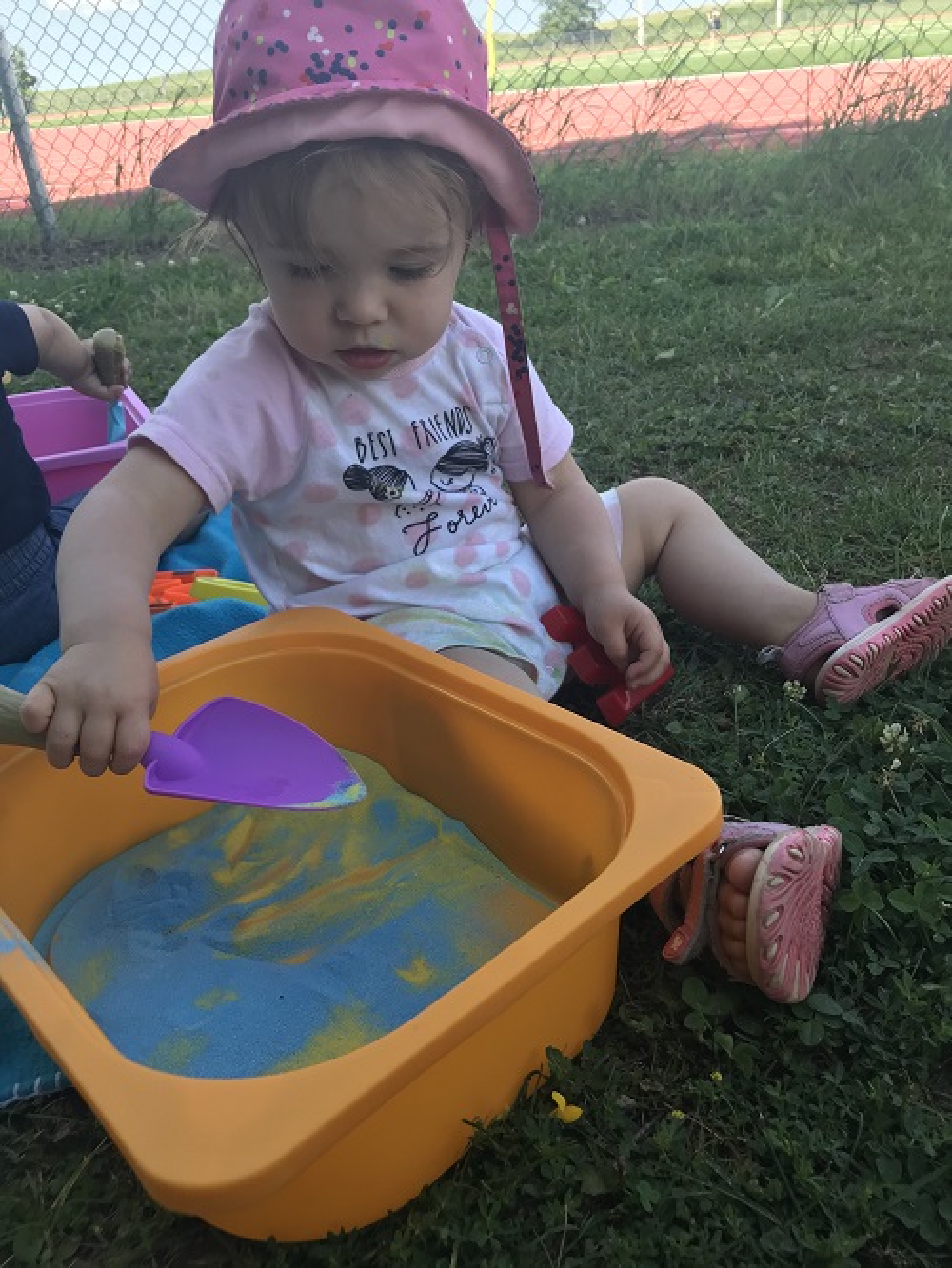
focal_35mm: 28
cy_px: 634
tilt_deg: -26.2
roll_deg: +6.3
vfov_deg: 63.4
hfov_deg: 49.8
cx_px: 476
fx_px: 1026
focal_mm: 3.99
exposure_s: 1/420
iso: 20
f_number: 1.8
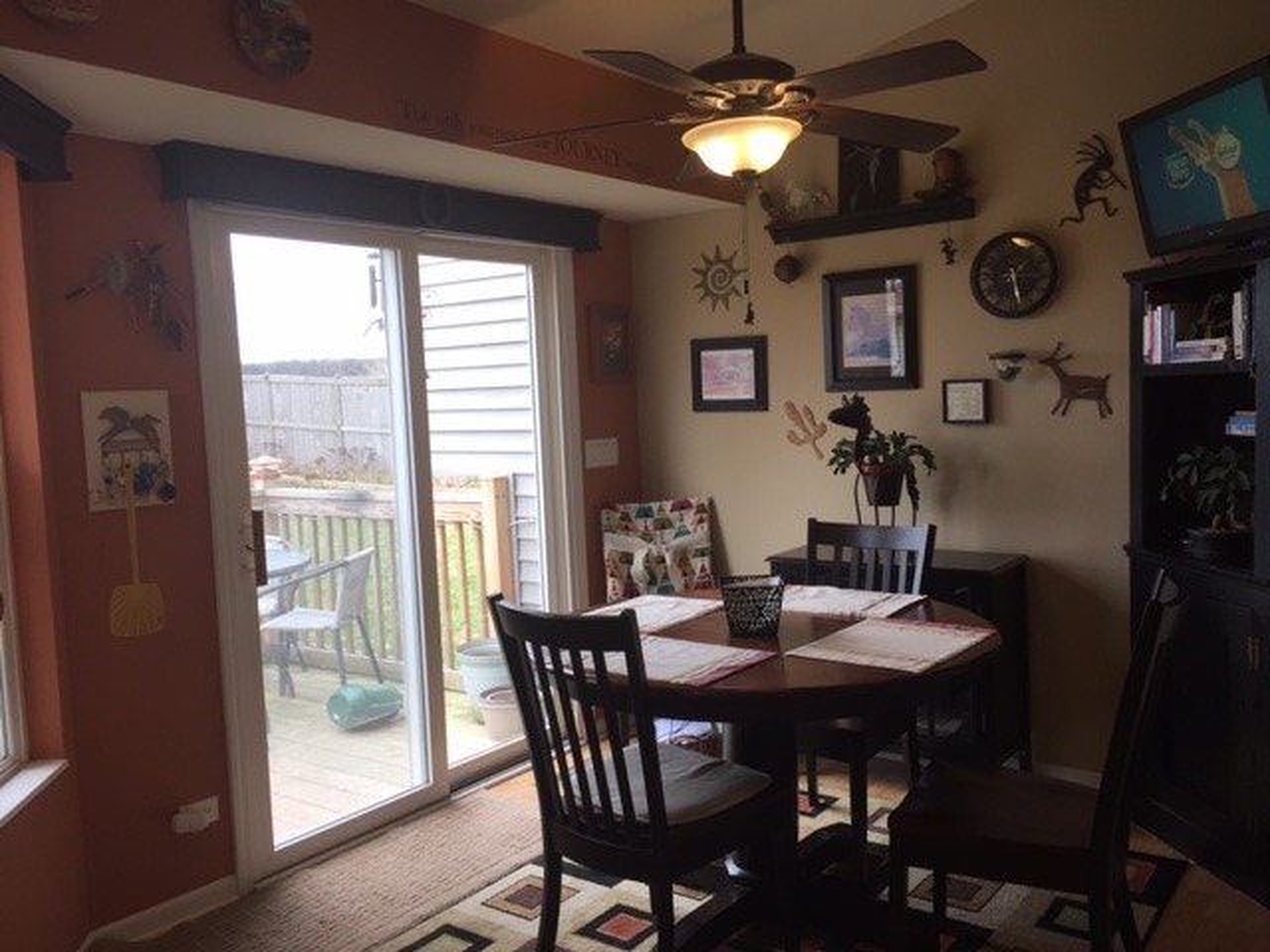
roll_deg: +1.5
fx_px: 1064
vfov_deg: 48.2
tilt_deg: -3.5
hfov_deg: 61.7
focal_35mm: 29
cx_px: 635
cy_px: 476
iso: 40
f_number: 2.2
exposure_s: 1/120
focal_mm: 4.15
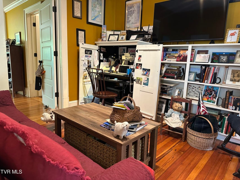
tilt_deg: -9.3
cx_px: 120
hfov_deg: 71.6
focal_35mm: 24
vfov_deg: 56.8
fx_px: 166
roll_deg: -1.4
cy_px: 90
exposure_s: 1/60
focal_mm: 6.86
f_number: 1.78
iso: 500
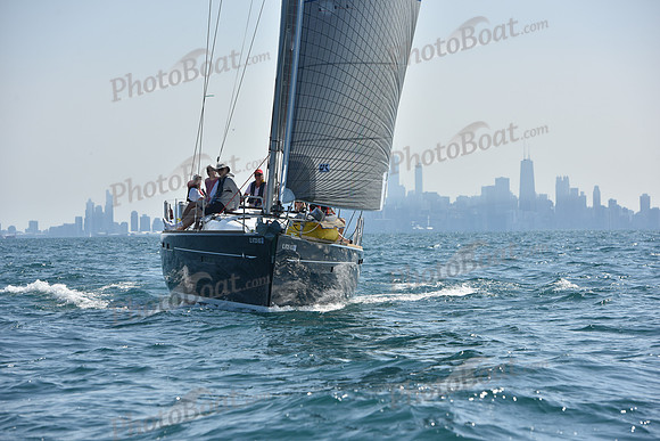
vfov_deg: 9.5
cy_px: 220
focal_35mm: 145
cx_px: 330
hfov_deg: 14.2
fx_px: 2659
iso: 250
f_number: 7.1
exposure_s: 1/1600
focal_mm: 145
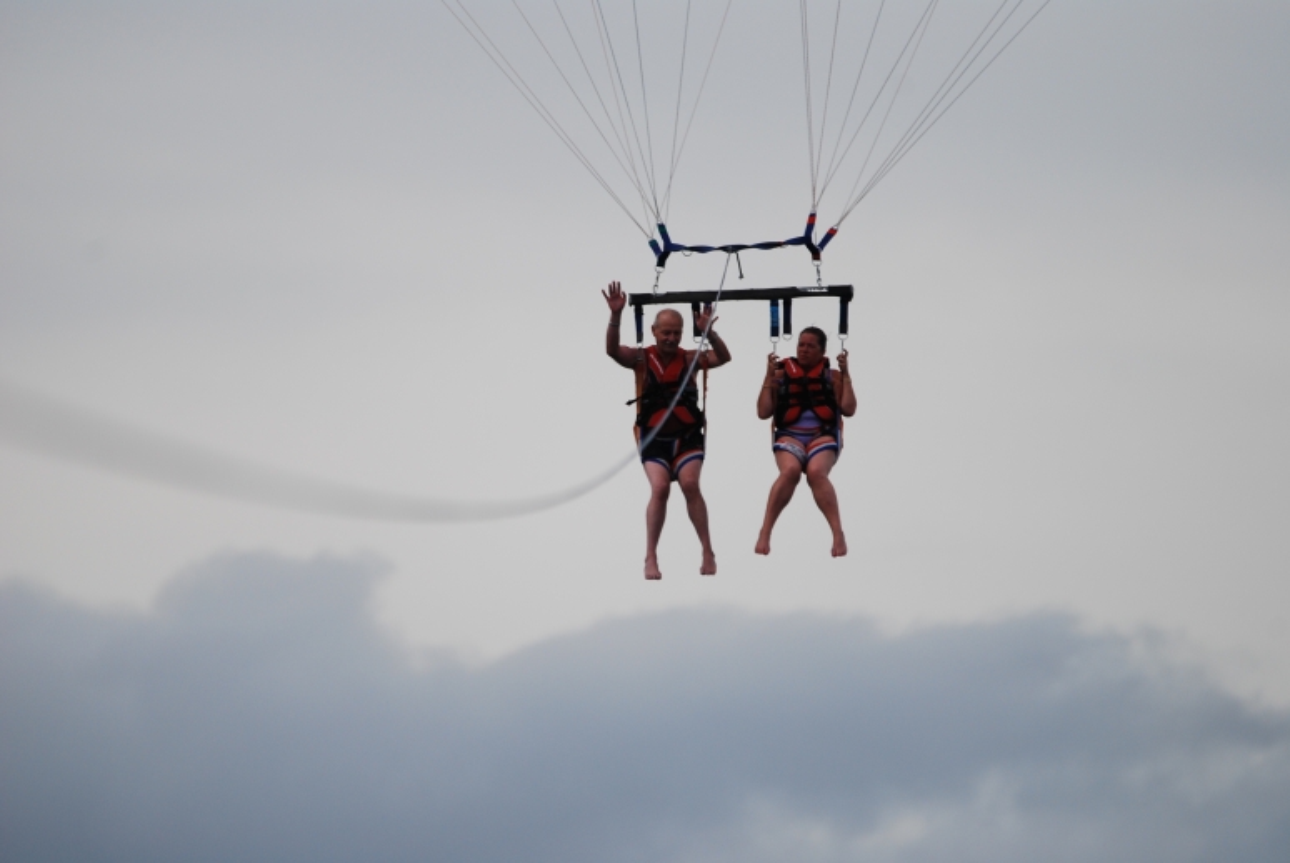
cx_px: 645
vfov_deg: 2.3
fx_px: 21524
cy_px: 432
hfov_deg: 3.4
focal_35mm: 600
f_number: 5.6
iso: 160
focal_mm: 400
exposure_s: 1/1000
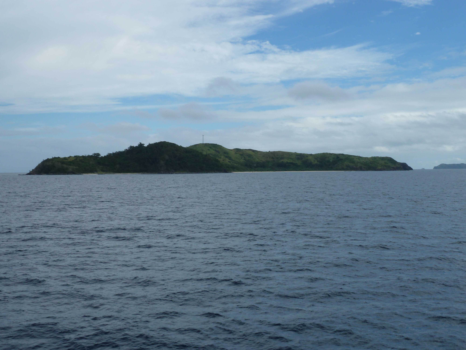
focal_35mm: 48
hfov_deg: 39.7
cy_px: 175
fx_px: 646
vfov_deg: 30.3
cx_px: 233
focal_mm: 7.9
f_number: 5.6
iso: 80
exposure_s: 1/500
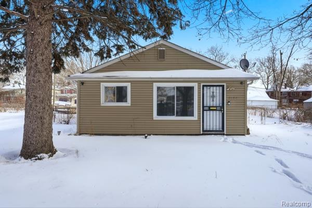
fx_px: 199
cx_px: 156
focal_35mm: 23
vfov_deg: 55.1
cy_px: 104
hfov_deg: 76.1
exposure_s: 1/8000
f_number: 8
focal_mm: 23
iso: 400
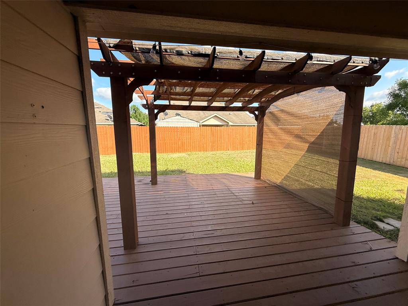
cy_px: 153
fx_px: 165
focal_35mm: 14
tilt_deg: -6.7
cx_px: 204
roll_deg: +2.6
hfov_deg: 102.1
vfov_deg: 85.7
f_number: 2.2
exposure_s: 1/901
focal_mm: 2.22
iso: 50
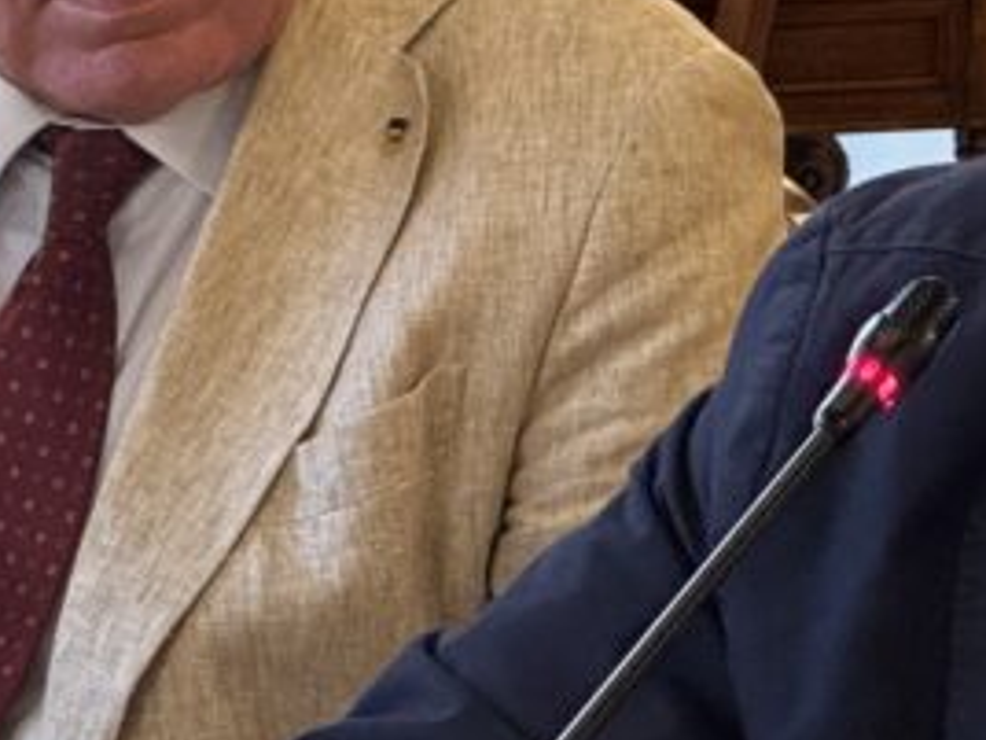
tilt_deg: -9.9
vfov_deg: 5.1
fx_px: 8374
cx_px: 905
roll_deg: -0.4
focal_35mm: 294
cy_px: 486
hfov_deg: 6.7
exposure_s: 1/50
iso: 640
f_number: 2.8
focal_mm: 9
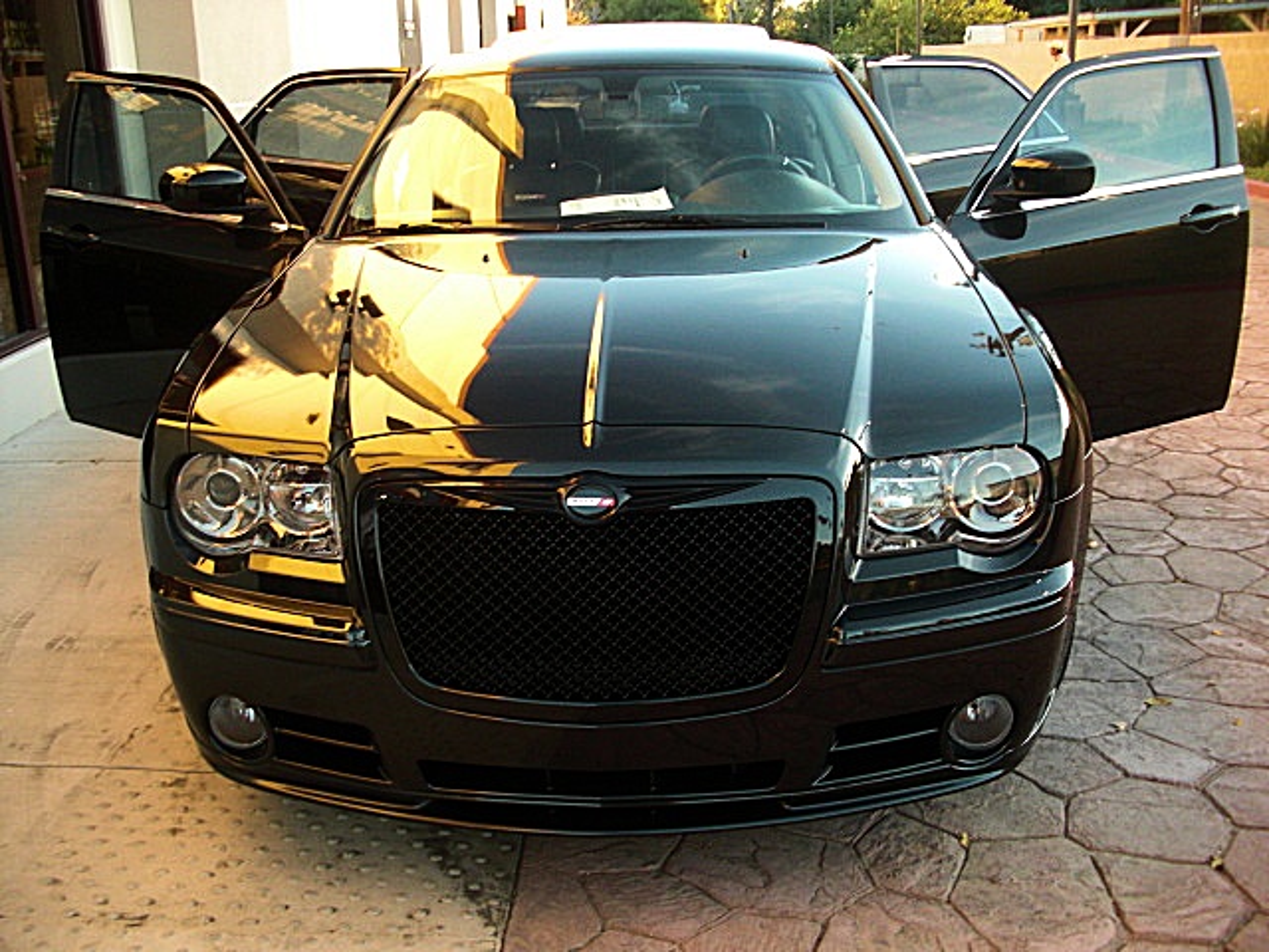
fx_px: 1320
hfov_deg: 51.4
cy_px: 476
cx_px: 634
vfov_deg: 39.7
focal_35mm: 36
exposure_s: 1/100
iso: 200
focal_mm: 6.3
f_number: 2.8
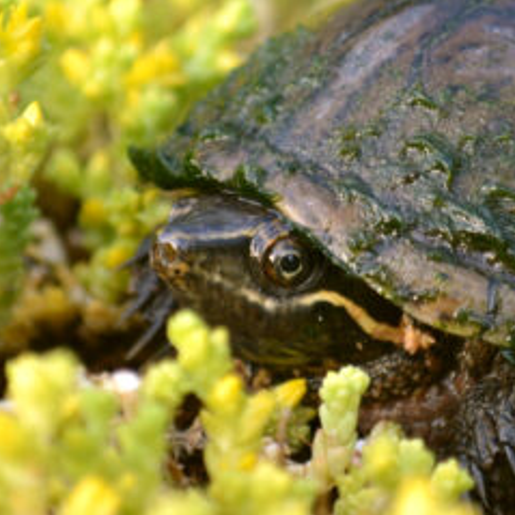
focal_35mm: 225
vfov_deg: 7.7
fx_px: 3793
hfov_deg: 7.8
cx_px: 345
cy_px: 67
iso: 400
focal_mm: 55
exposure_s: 1/125
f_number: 5.6
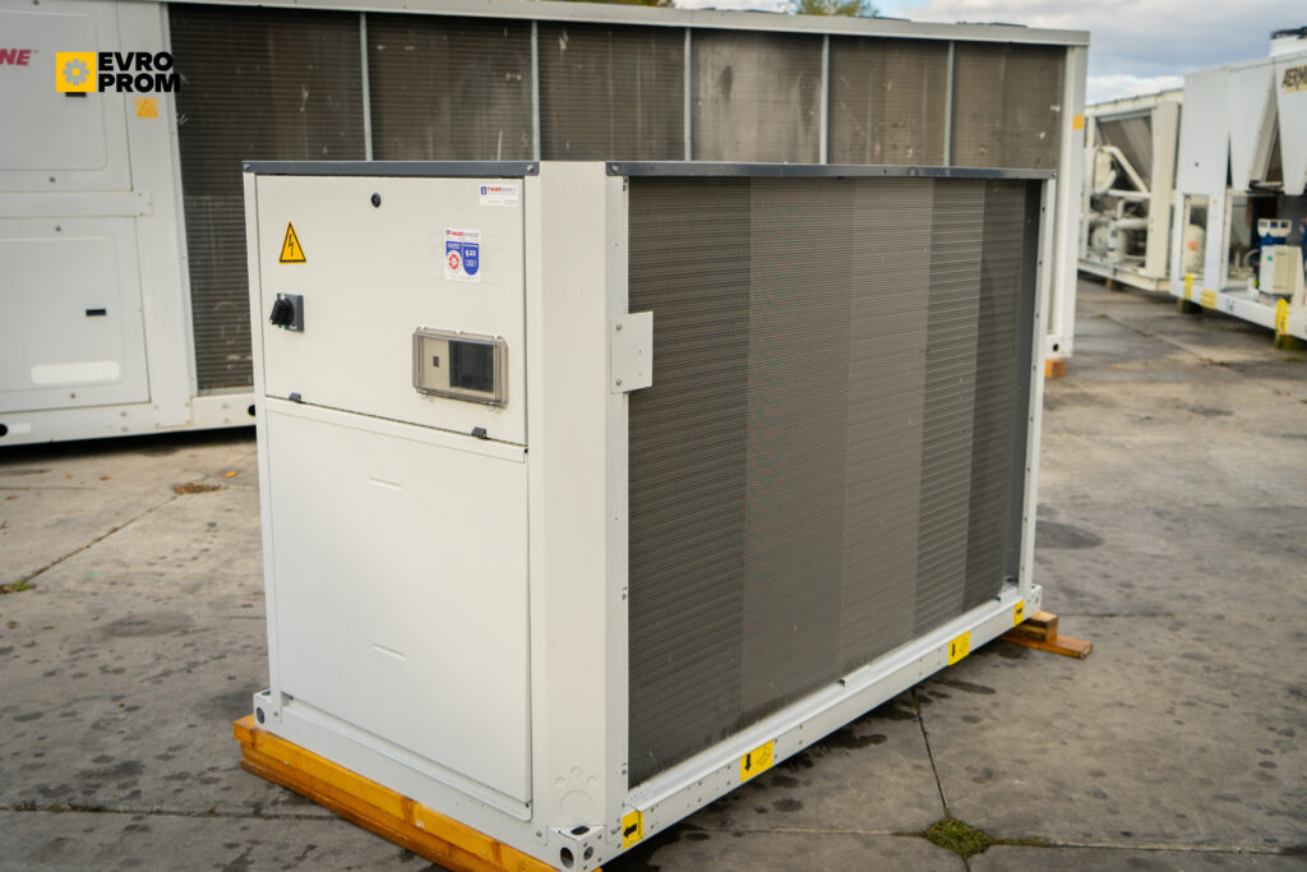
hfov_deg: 54.4
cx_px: 654
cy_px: 436
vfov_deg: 37.9
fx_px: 1271
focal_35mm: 35
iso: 320
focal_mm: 35
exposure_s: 1/1000
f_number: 4
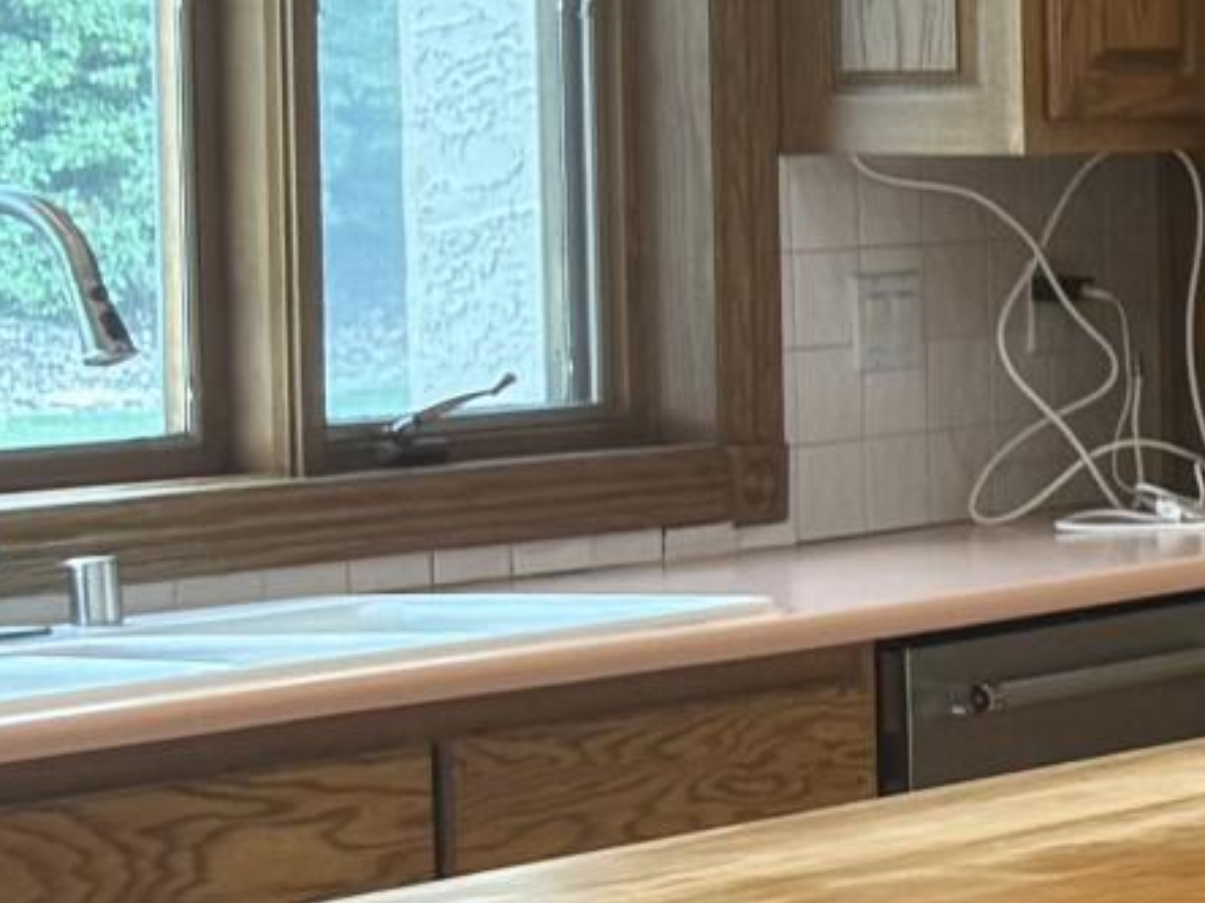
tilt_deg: -2.2
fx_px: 5639
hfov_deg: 9.0
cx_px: 3973
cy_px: 228
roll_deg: -0.2
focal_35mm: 162
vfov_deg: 9.1
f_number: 1.78
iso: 125
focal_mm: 6.76
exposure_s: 1/60
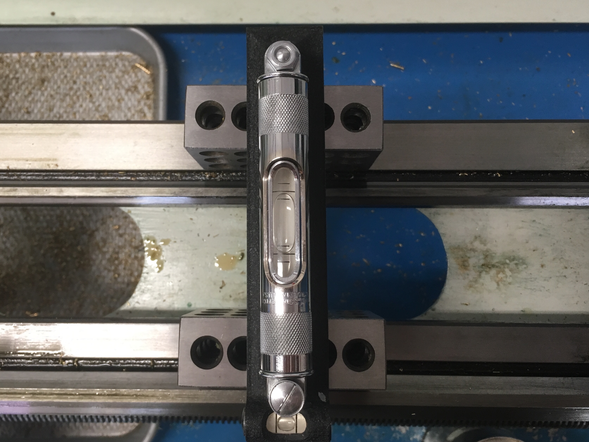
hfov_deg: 52.6
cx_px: 273
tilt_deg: -82.7
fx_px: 596
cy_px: 198
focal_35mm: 35
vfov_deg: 40.7
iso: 40
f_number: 2.2
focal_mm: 4.15
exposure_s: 1/30
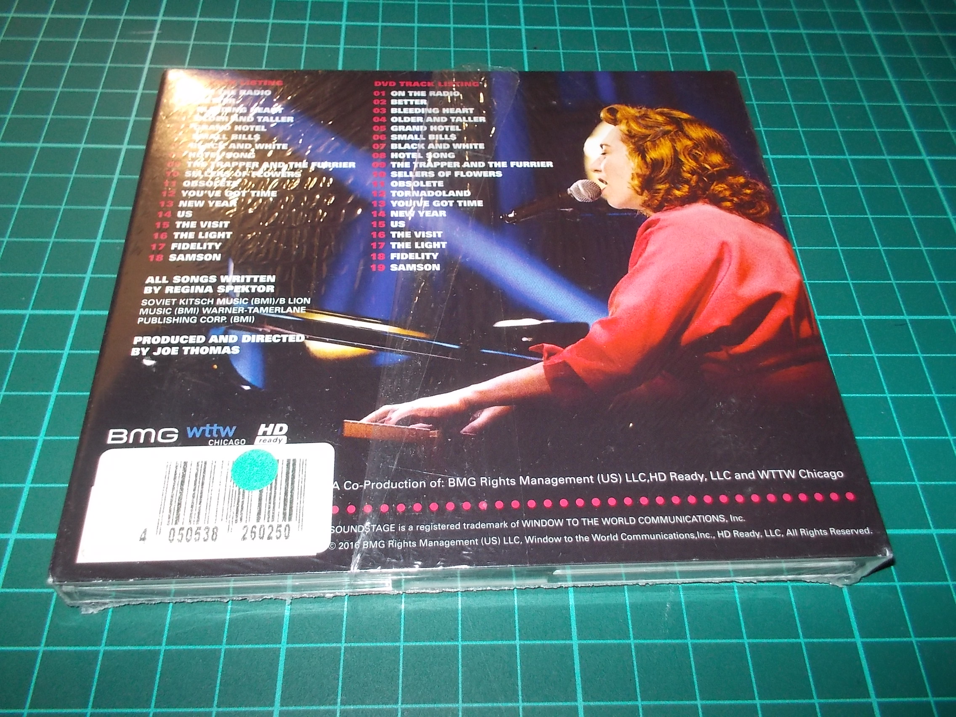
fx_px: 801
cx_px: 478
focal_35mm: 29
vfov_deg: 48.2
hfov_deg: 61.7
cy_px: 358
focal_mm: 4.1
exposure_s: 1/30
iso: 200
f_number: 3.3
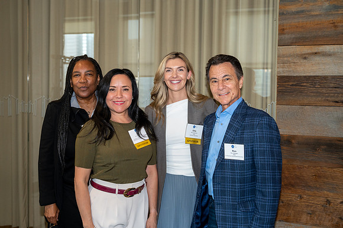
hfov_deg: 44.5
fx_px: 419
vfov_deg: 30.5
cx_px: 172
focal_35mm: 44
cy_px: 114
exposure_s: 1/125
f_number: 4
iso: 1600
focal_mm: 44
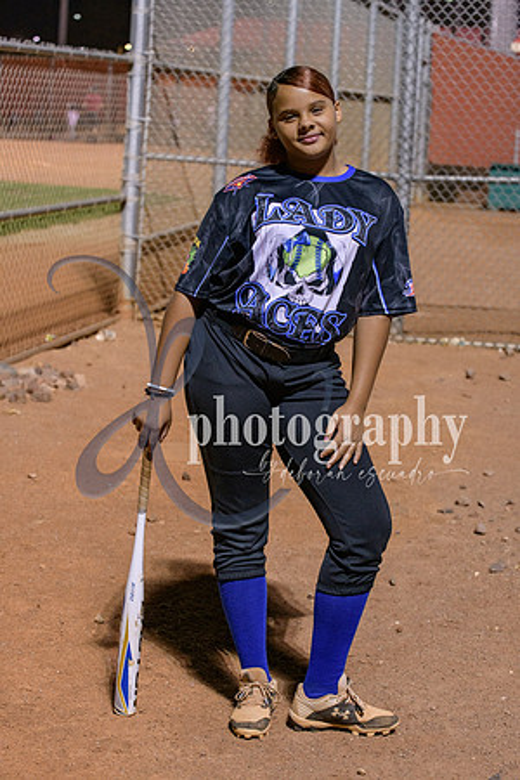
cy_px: 390
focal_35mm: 70
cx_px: 260
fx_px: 1517
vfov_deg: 28.8
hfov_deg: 19.5
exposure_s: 1/250
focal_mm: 70
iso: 4000
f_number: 5
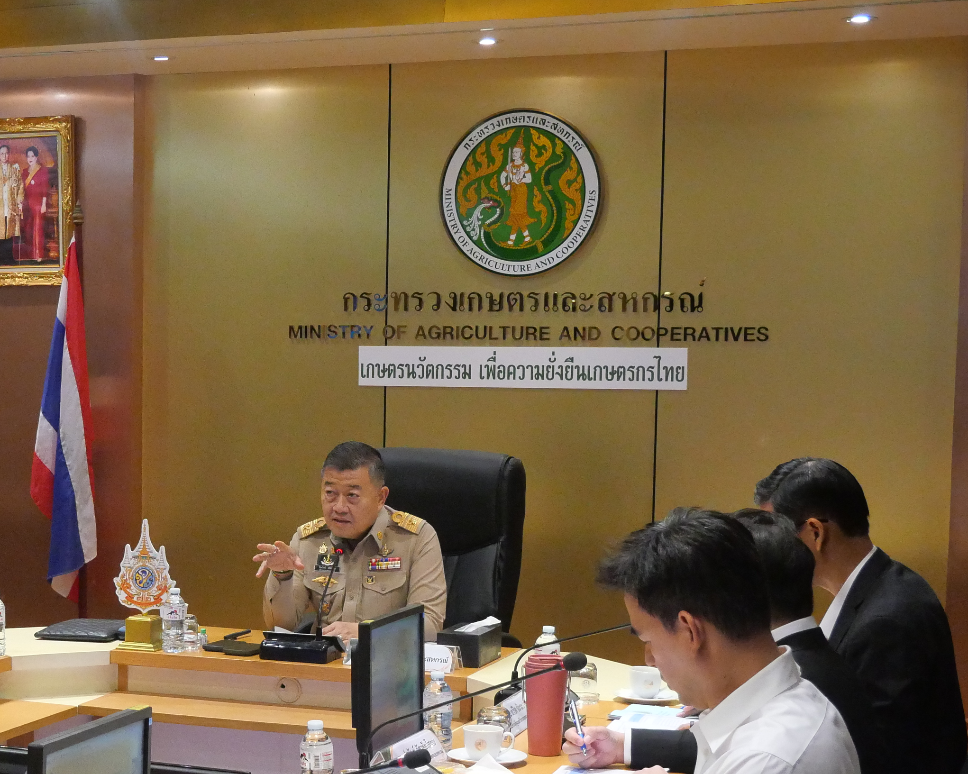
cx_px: 212
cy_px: 526
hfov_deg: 26.7
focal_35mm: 70
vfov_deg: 21.8
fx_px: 2005
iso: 3200
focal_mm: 20
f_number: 5
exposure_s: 1/160
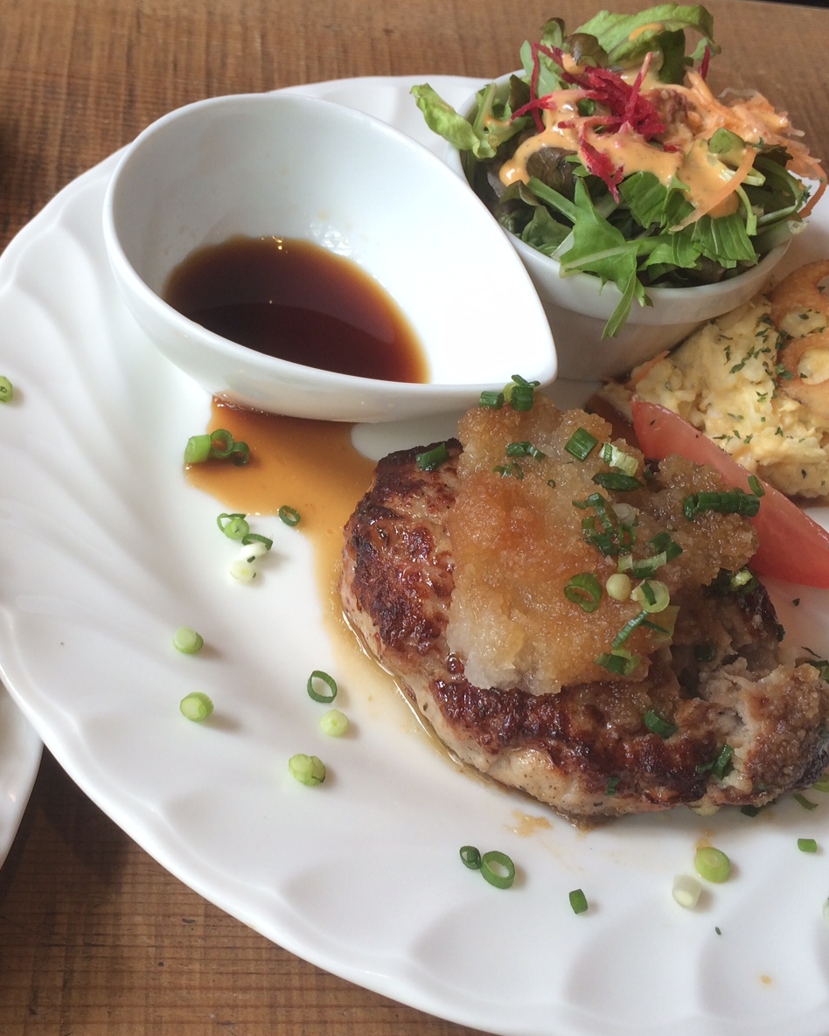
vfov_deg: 46.8
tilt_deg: -53.5
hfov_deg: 37.9
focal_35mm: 39
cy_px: 514
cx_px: 284
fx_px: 1196
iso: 50
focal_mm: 4.15
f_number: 2.2
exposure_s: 1/60
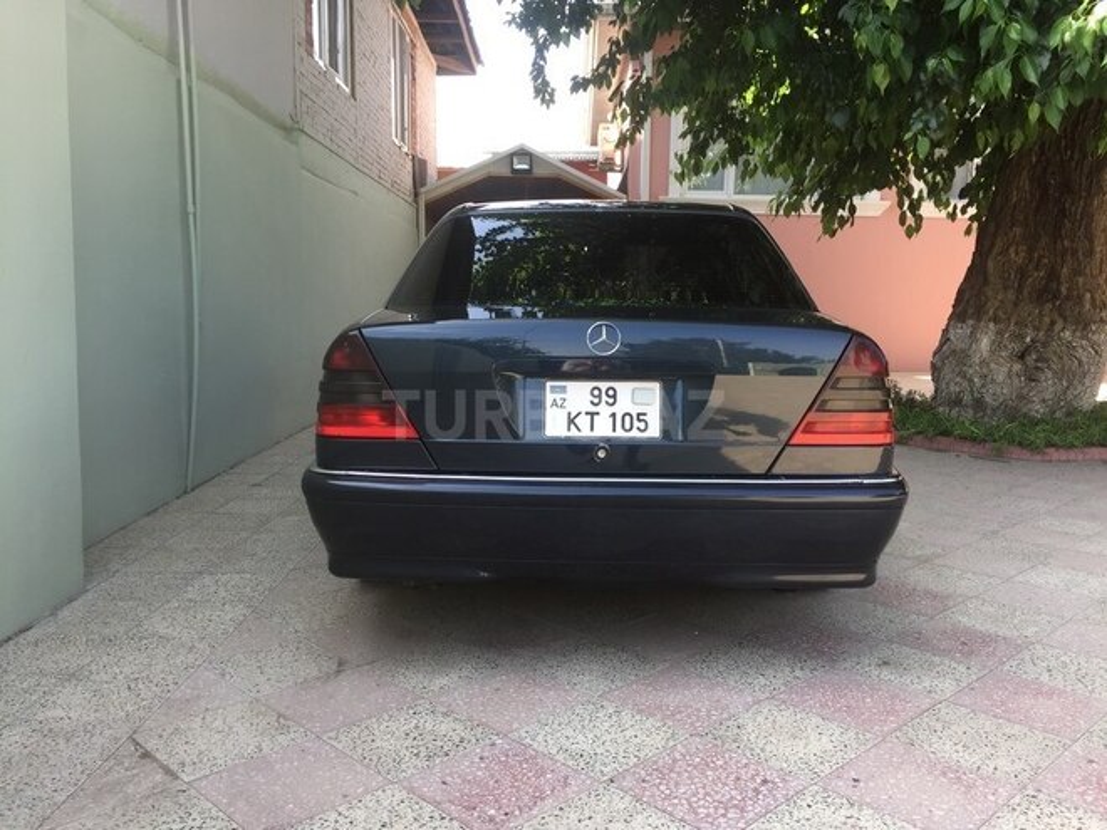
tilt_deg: -8.1
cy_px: 415
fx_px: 927
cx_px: 554
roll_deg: -0.5
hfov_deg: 61.7
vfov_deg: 48.2
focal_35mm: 29
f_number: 2.2
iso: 32
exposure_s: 1/148
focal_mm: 4.15
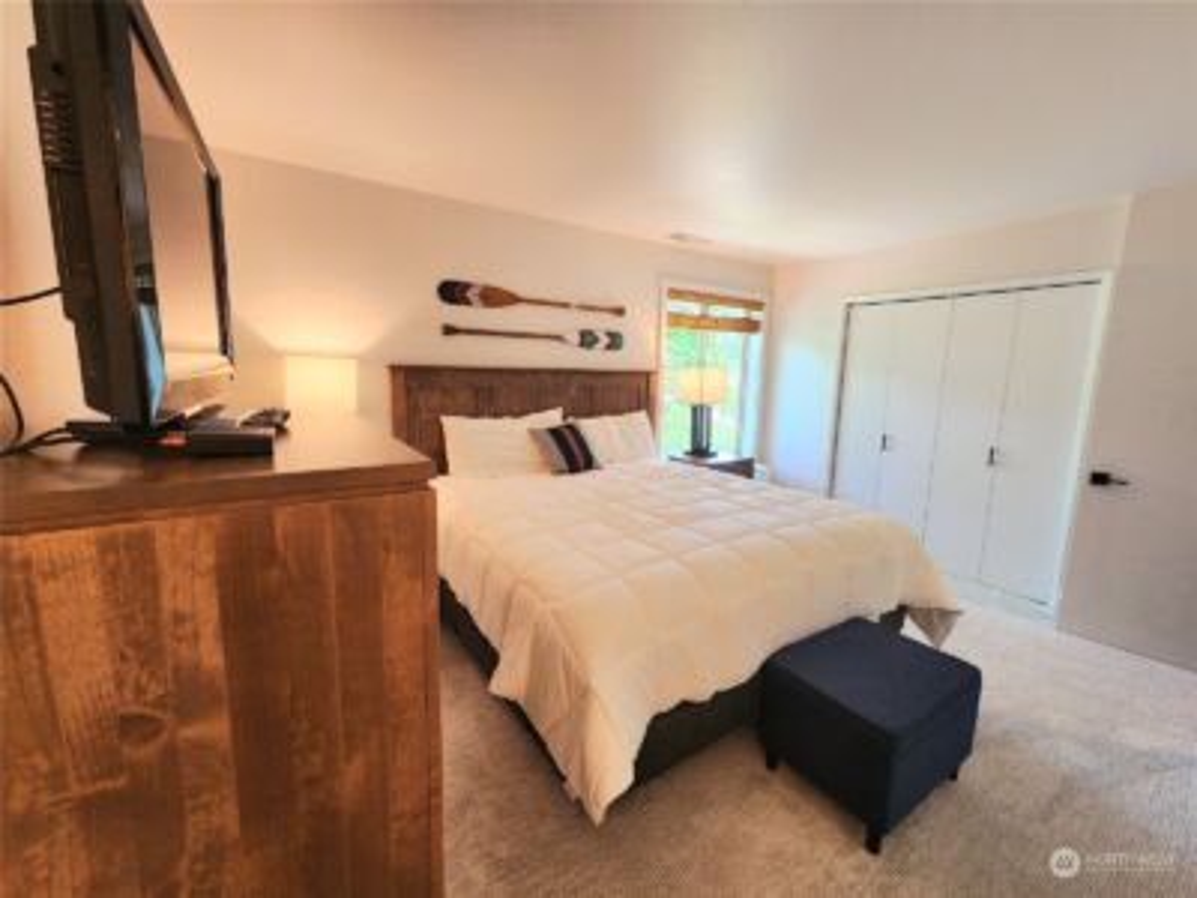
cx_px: 598
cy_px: 449
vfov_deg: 89.9
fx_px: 450
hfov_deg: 106.2
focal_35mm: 13
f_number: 2.2
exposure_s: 1/60.2
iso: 160
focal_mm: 2.2
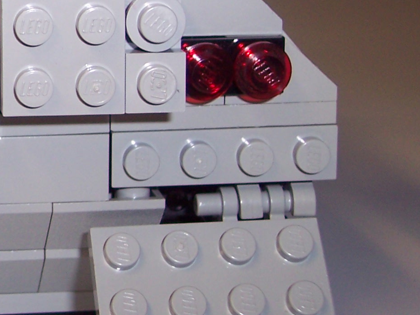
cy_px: -9
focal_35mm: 120
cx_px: -162
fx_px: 1456
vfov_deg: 12.2
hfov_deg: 15.4
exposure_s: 1/60
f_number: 2.8
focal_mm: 8
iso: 100
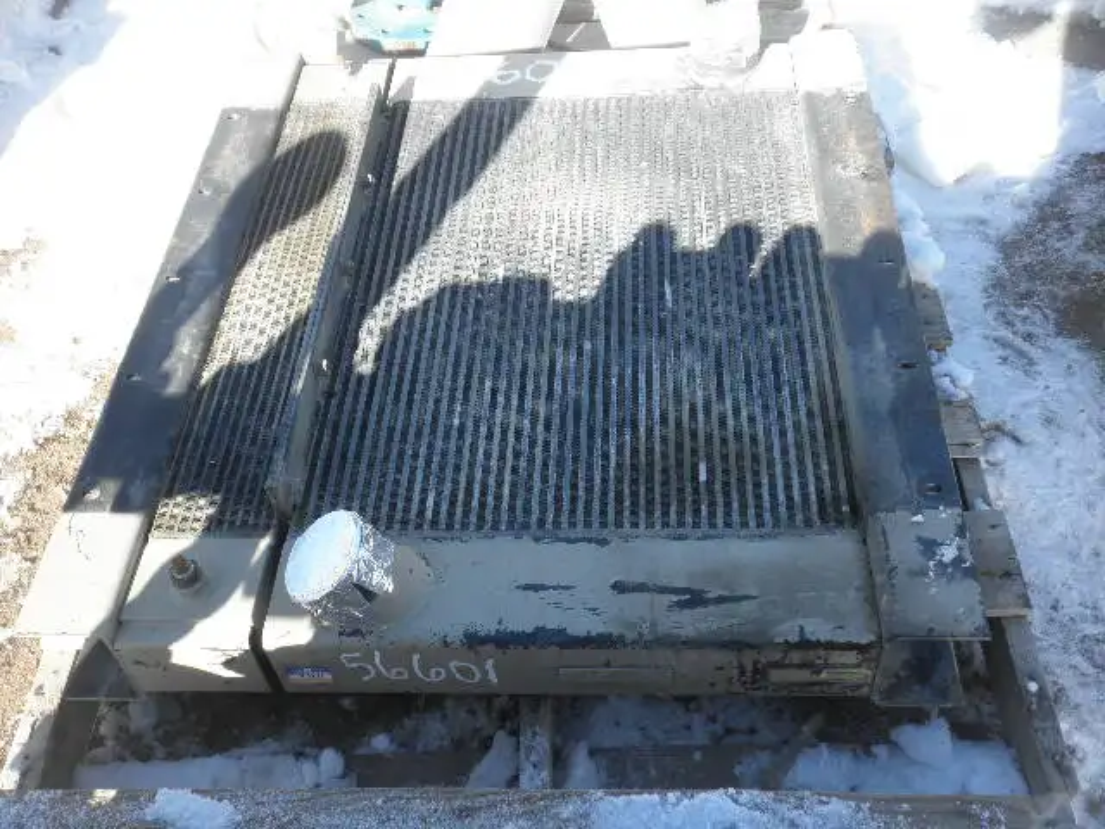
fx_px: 1117
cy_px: 414
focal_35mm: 35
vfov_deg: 40.7
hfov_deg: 52.6
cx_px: 552
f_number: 3.2
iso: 64
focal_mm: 6.1
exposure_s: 1/250
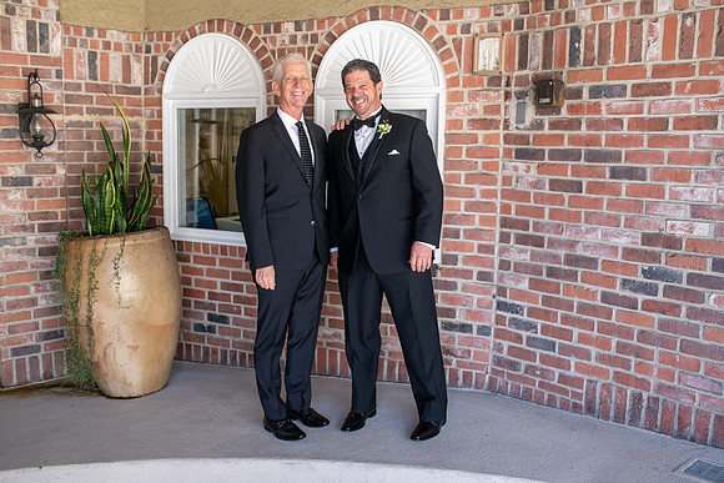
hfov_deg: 54.4
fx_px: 704
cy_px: 242
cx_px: 362
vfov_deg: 37.9
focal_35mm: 35
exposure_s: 1/200
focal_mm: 35
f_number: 3.5
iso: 500
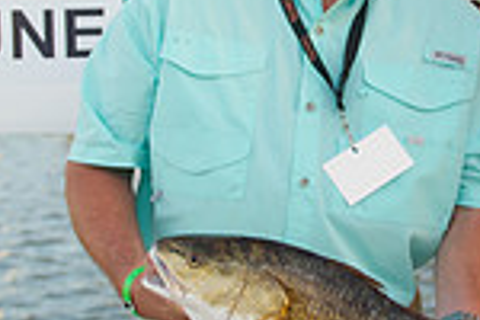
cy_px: 29
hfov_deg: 21.5
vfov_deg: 14.5
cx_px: 406
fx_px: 1240
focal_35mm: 93
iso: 125
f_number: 2.8
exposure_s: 1/200
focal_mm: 24
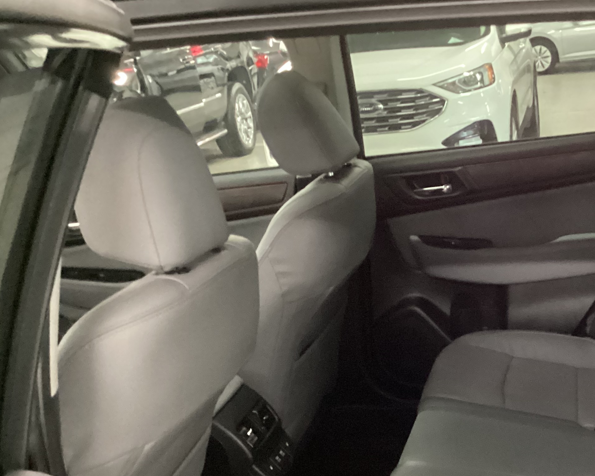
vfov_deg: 28.5
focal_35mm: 52
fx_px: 916
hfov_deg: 34.6
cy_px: 383
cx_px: 500
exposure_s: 1/20
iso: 800
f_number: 2.4
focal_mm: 3.3
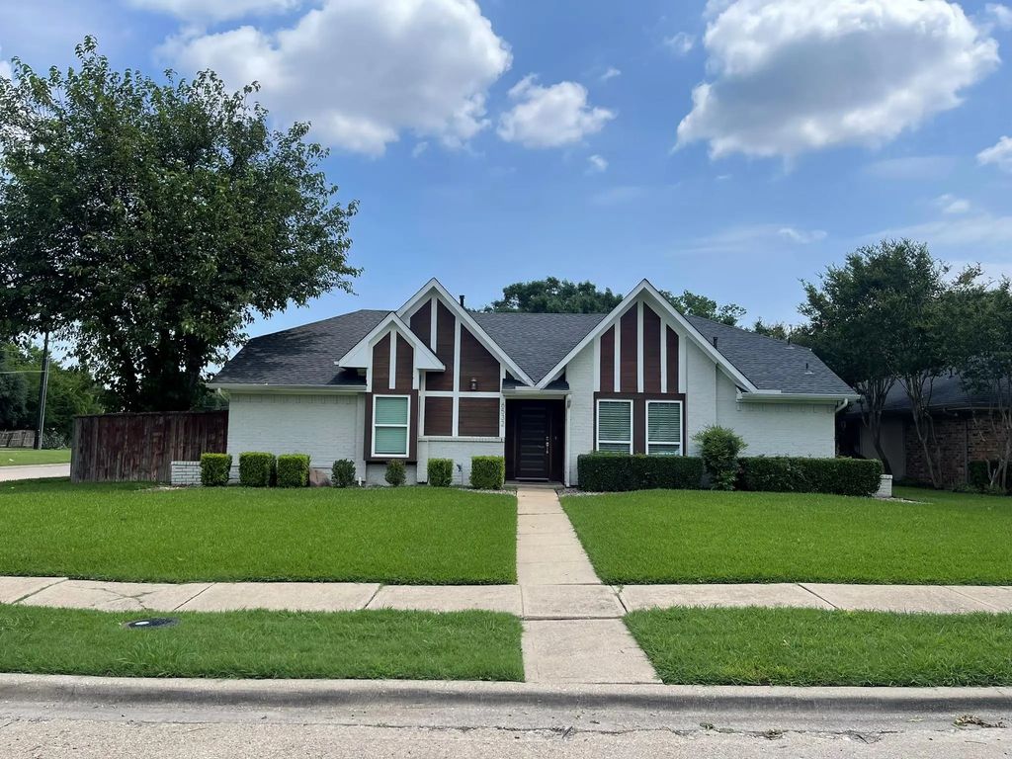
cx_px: 506
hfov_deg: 69.4
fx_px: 731
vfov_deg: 54.9
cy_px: 380
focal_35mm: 25
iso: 32
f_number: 1.6
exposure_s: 1/4525
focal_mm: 5.1
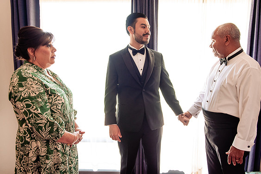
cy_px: 86
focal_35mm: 30
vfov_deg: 43.6
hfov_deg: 61.9
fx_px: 218
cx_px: 134
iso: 800
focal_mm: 28
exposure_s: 1/160
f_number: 3.5
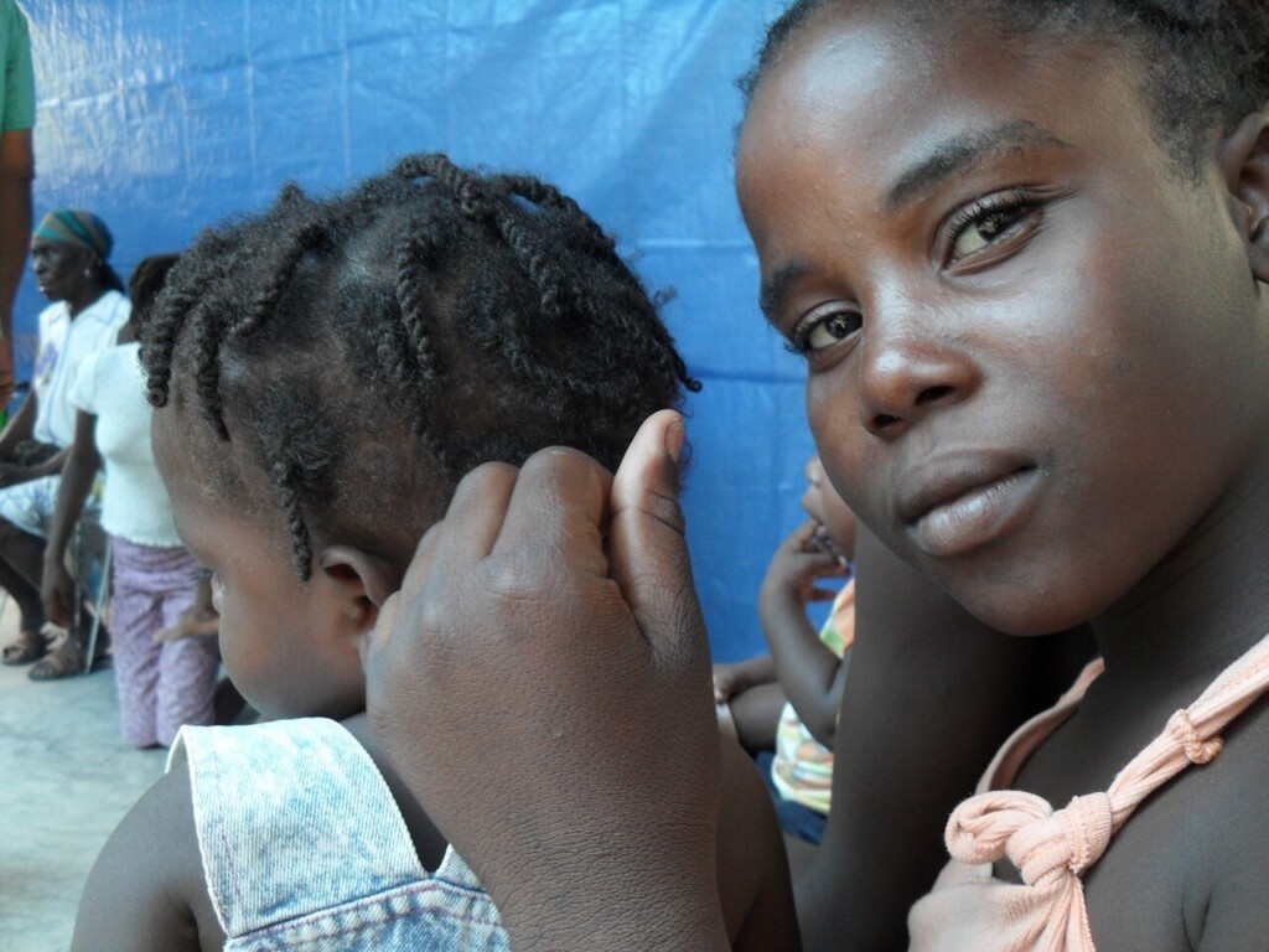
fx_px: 1283
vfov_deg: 40.7
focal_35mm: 35
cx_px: 634
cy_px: 476
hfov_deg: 52.6
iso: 120
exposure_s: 1/45
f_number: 2.8
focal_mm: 6.2
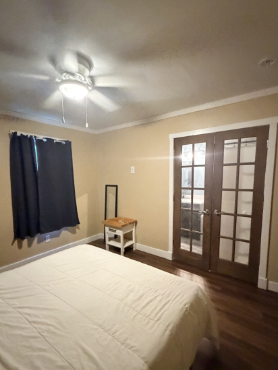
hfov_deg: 74.7
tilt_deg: -5.6
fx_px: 182
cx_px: 136
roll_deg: +1.4
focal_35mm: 17
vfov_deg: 90.9
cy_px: 197
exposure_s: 1/60
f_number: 2.2
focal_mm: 2.22
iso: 1250
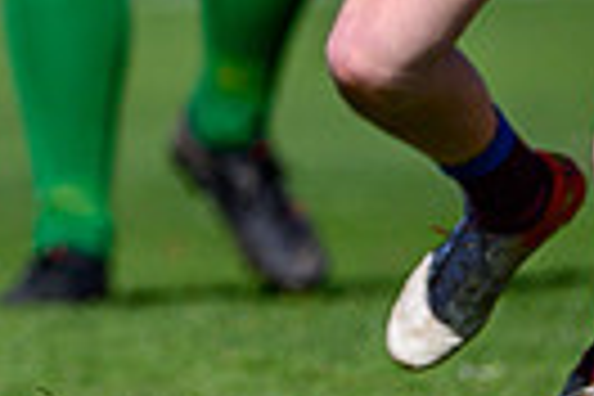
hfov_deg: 0.6
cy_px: -392
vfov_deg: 0.4
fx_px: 53043
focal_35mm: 3215
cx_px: -234
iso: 110
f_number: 4
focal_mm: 500
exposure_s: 1/2000
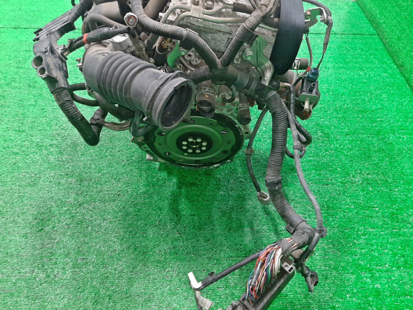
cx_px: 206
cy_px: 155
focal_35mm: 26
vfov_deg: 53.1
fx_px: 310
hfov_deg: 67.3
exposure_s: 1/33
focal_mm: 3.93
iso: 187
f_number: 1.7
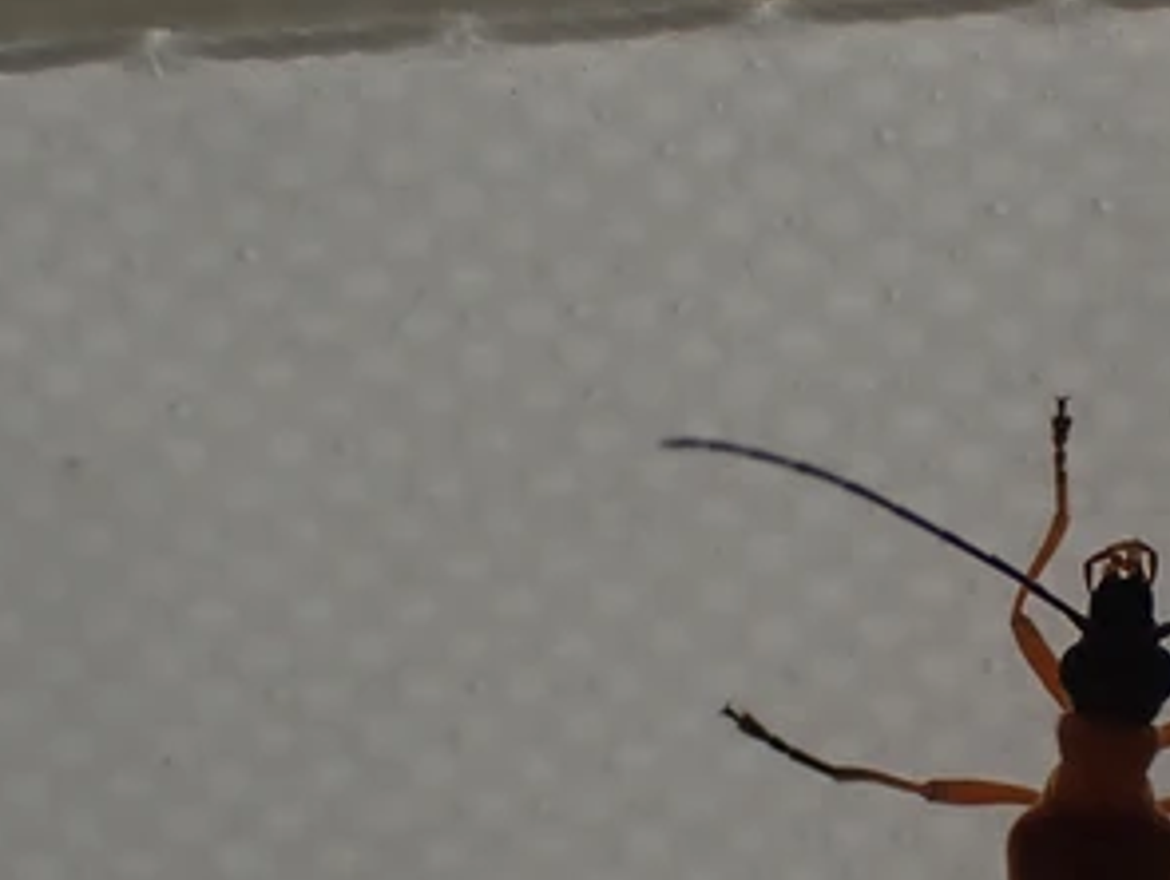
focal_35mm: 117
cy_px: 690
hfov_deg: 16.6
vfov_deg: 12.6
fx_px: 3959
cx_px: 1027
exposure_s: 1/320
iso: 100
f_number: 13
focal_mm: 9.65
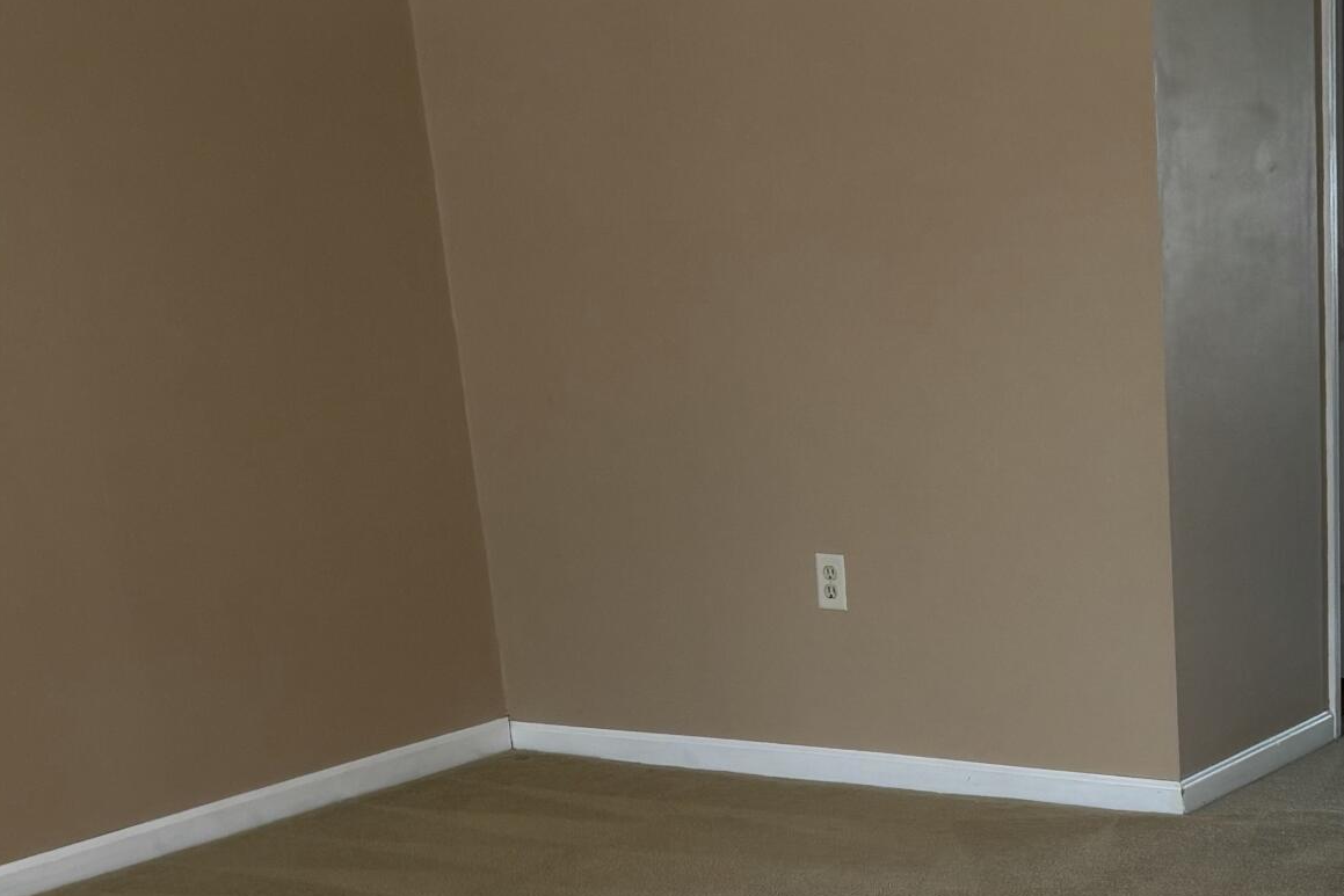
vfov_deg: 18.0
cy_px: 1223
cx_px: 1116
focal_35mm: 70
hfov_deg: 28.1
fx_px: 2613
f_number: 1.6
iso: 64
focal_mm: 5.96
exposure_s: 1/121
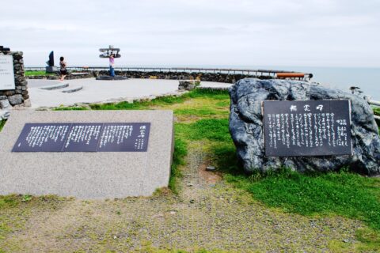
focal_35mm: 33
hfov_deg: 57.2
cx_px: 190
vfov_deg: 40.0
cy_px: 126
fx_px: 348
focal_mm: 22
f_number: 8
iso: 100
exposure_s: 1/250
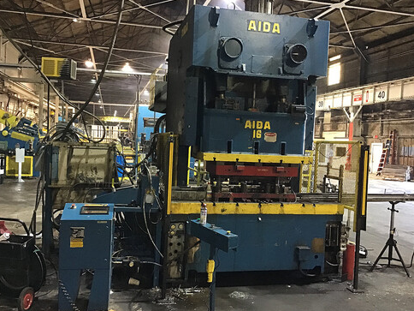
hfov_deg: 56.8
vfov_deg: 44.2
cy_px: 158
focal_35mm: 32
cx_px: 202
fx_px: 383
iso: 250
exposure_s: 1/15
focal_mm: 3.3
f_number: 2.4
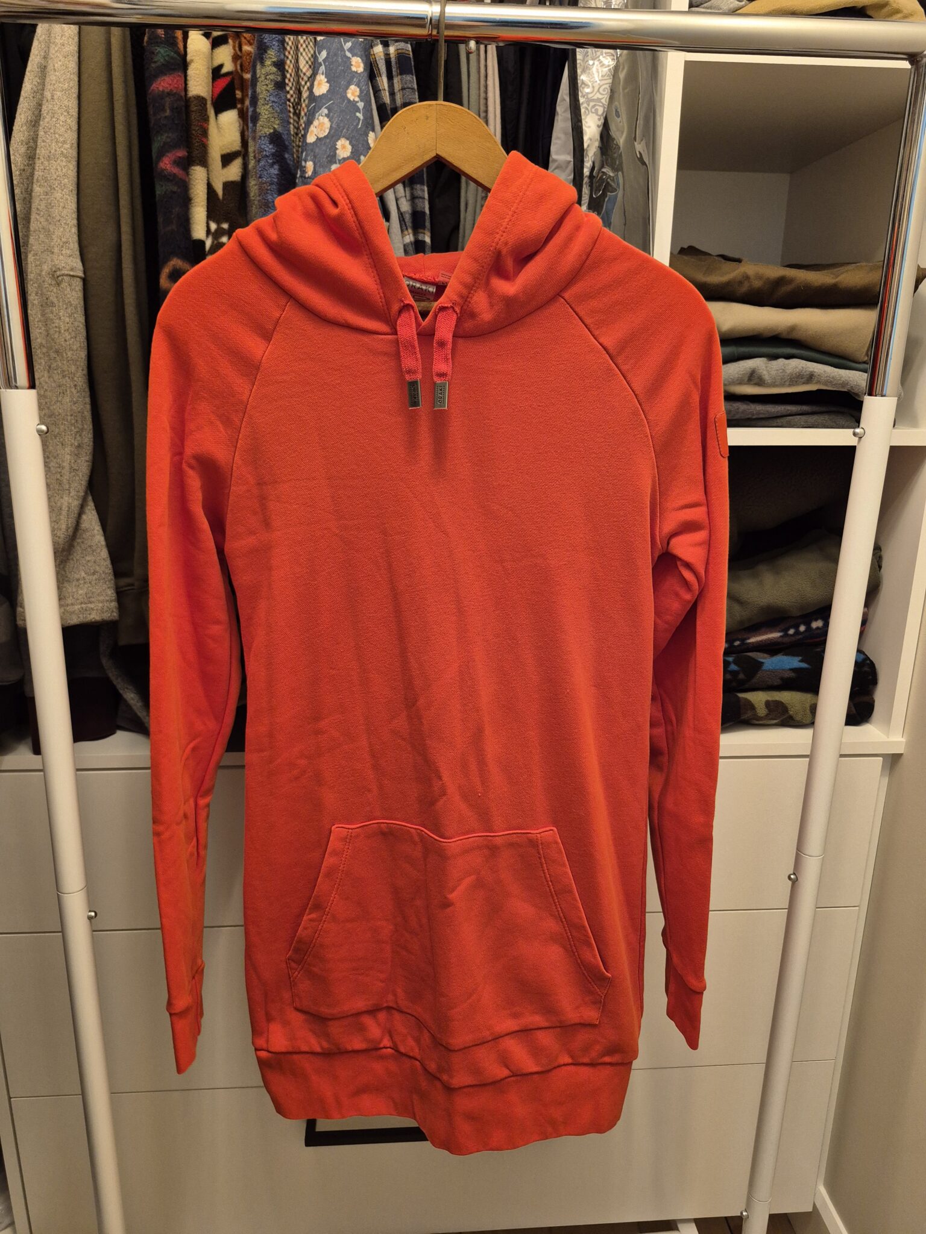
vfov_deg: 73.9
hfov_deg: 58.9
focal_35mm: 23
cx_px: 463
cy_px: 617
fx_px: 820
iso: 400
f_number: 1.8
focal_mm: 5.4
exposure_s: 1/120
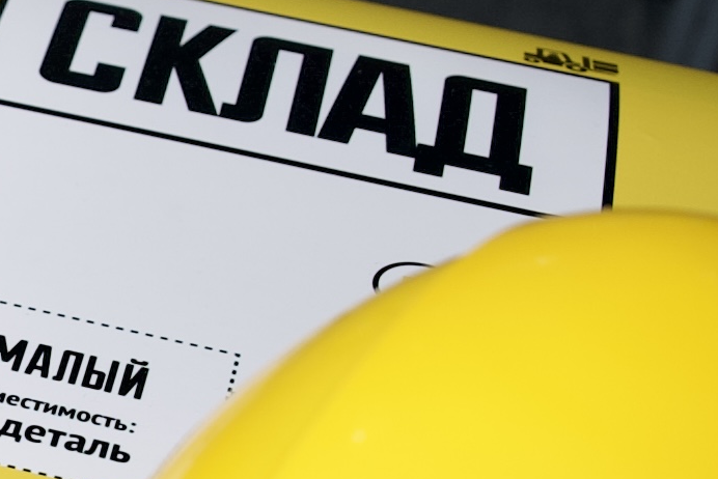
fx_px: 2873
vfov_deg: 9.5
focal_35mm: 144
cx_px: -521
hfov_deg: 13.1
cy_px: 389
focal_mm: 24
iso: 250
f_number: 2.8
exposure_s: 1/200
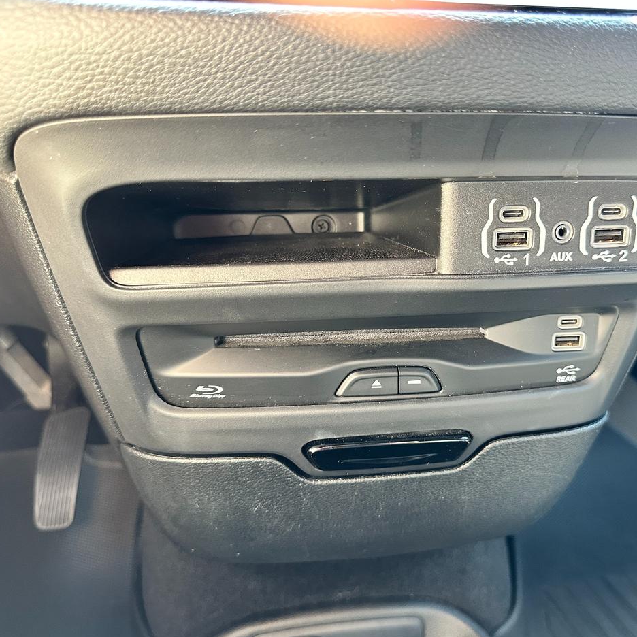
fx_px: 604
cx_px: 387
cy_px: 324
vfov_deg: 55.6
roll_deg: +1.9
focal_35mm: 29
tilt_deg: -14.0
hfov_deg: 55.2
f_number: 1.78
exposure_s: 1/60
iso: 320
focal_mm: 6.86
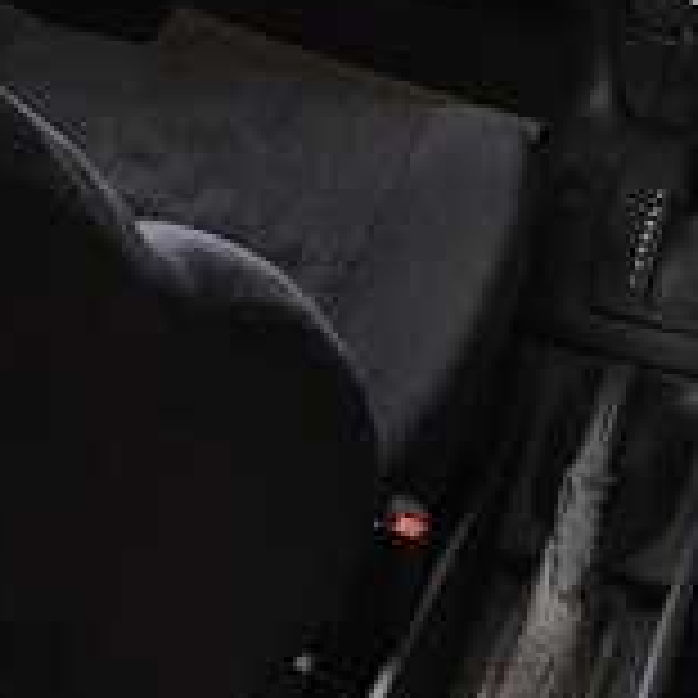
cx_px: 635
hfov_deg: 20.7
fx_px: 1871
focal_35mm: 82
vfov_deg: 19.7
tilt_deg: -19.5
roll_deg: -6.0
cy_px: -171
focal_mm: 4.15
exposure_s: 1/33
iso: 32
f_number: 2.2
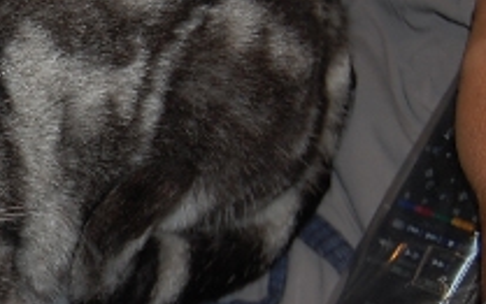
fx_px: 1501
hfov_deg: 17.6
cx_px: -86
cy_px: 188
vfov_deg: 11.6
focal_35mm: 113
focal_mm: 31
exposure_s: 1/60
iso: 400
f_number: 4.5
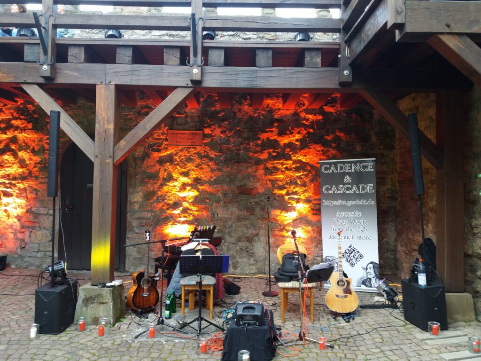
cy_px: 180
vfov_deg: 49.7
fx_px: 389
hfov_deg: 63.4
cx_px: 240
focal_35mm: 28
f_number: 1.9
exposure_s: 1/33
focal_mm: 3.7
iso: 64
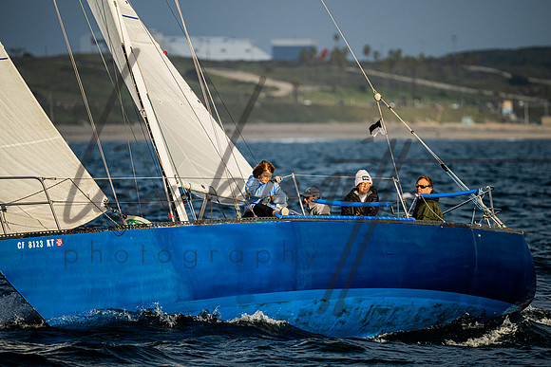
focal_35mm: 450
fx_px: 6896
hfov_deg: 4.6
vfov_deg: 3.1
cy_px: 160
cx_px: 310
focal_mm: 400
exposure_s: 1/3200
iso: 640
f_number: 5.6
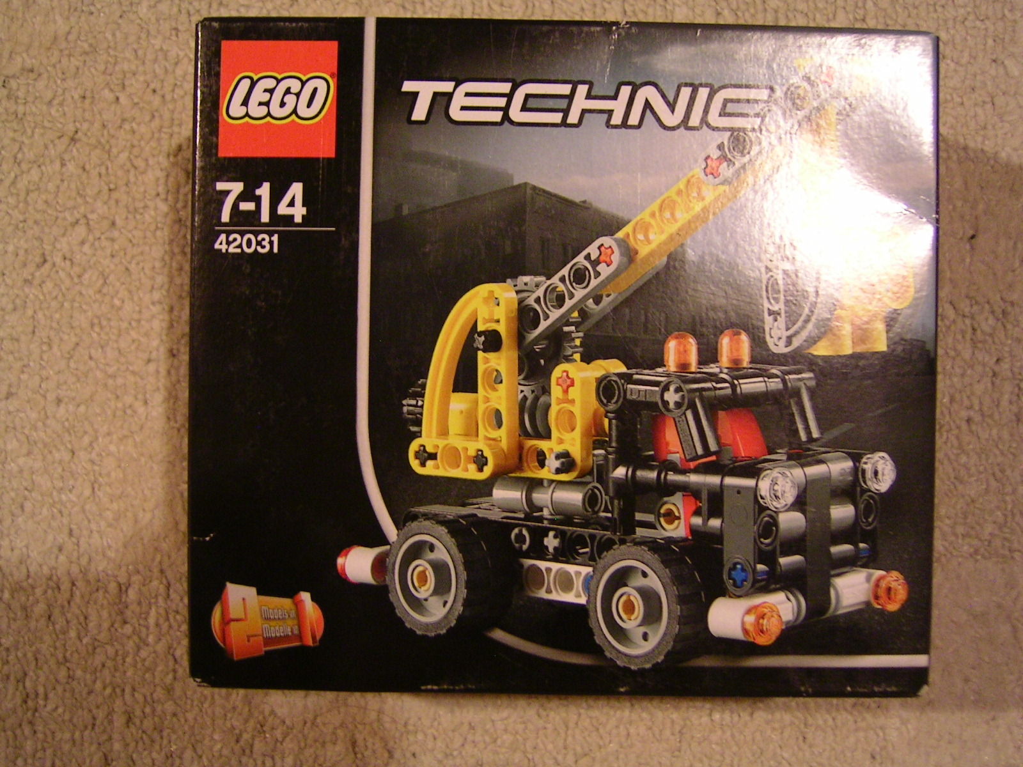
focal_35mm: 36
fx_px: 1064
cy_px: 384
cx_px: 512
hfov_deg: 51.4
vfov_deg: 39.7
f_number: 2.8
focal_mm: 5.6
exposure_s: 1/5.5
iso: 100
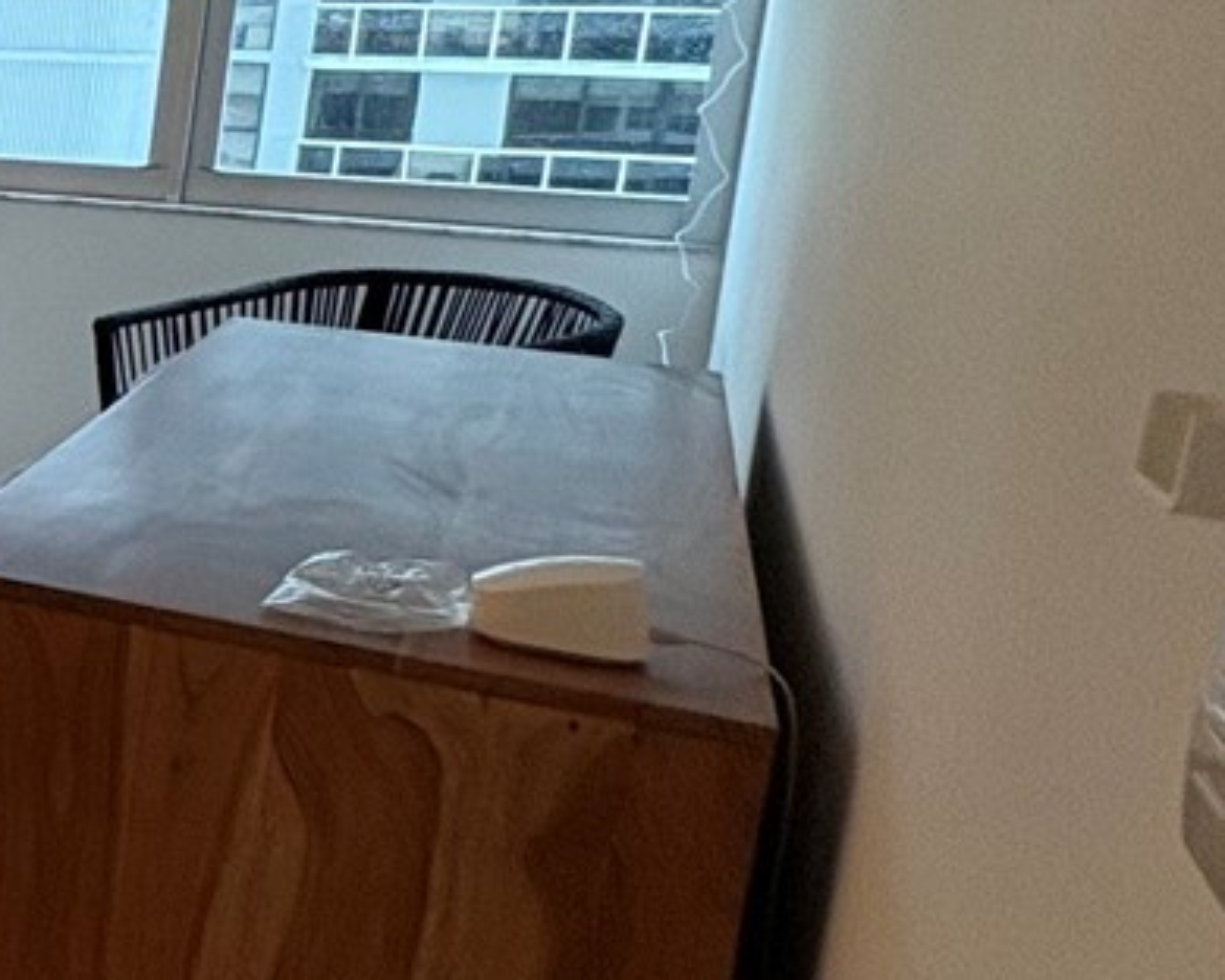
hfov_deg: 19.5
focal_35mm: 56
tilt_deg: -9.3
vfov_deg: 26.9
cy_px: 289
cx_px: -1200
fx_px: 2030
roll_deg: -0.7
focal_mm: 2.22
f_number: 2.2
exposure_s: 1/90
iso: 200
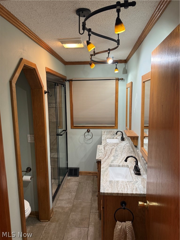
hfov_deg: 56.8
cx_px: 90
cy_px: 120
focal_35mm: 24
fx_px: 166
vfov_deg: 71.6
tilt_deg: -6.8
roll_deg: +0.7
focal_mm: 6.76
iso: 160
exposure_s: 1/60
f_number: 1.78
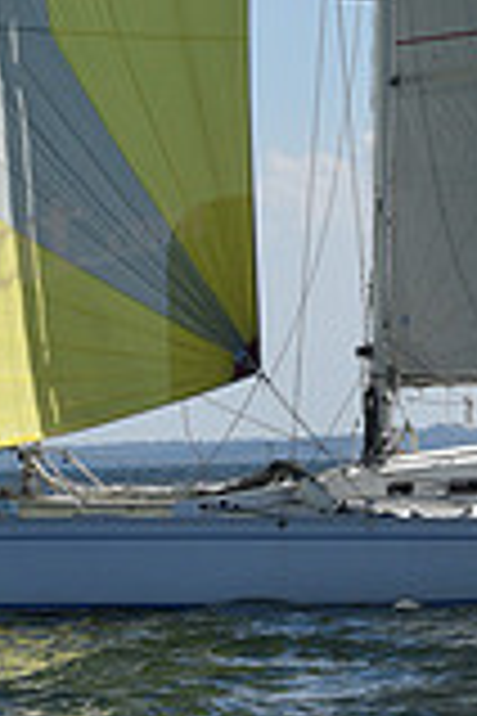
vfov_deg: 7.8
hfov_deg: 5.4
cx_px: 439
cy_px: -468
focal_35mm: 256
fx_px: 5088
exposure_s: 1/1250
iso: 320
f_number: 11
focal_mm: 70
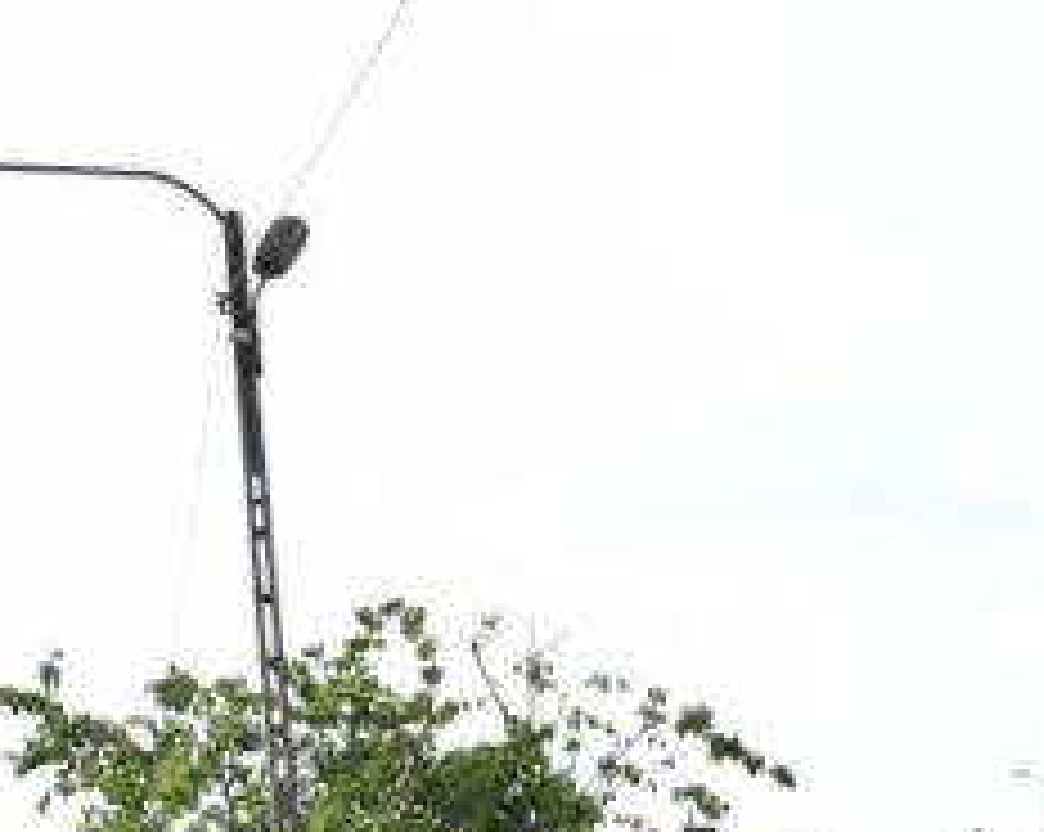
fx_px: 2592
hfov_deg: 22.5
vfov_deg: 17.4
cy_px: 1007
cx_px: 202
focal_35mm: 84
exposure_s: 1/250
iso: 220
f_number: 8
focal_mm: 18
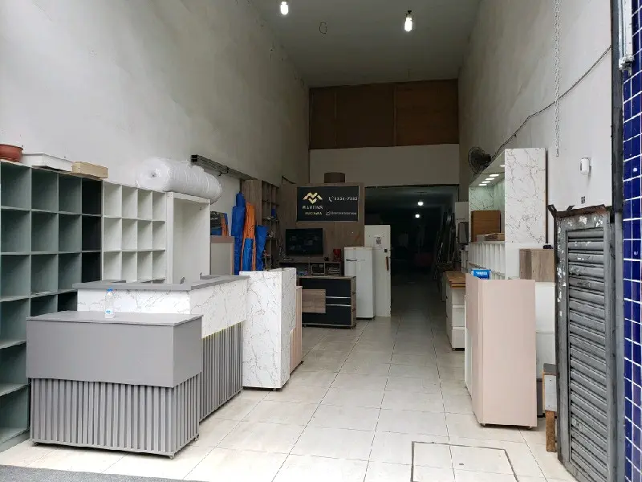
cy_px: 241
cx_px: 321
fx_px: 482
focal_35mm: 26
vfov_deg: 53.1
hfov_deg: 67.3
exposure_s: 1/222
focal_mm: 4.3
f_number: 2.4
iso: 50
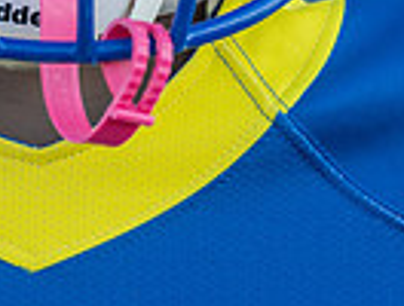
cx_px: 95
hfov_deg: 3.6
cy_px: -265
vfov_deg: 2.7
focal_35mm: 555
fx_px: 6501
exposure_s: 1/500
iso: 100
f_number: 2.8
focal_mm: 115
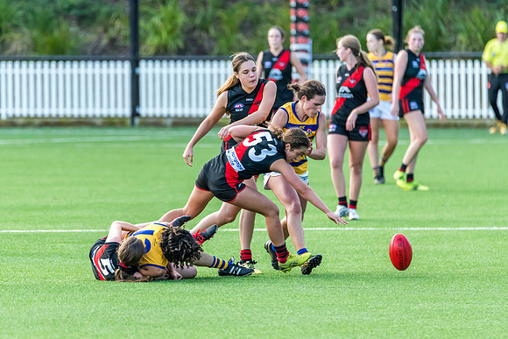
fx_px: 7446
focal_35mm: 528
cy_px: 174
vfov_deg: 2.6
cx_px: 217
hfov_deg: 3.9
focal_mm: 460
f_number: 6.3
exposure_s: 1/1600
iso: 2200
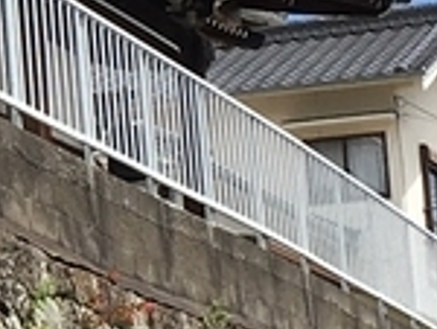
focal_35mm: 232
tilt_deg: +13.8
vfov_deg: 6.4
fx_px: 2934
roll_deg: -0.1
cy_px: -47
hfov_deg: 8.0
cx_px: -533
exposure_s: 1/1672
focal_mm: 4.15
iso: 25
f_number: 2.2
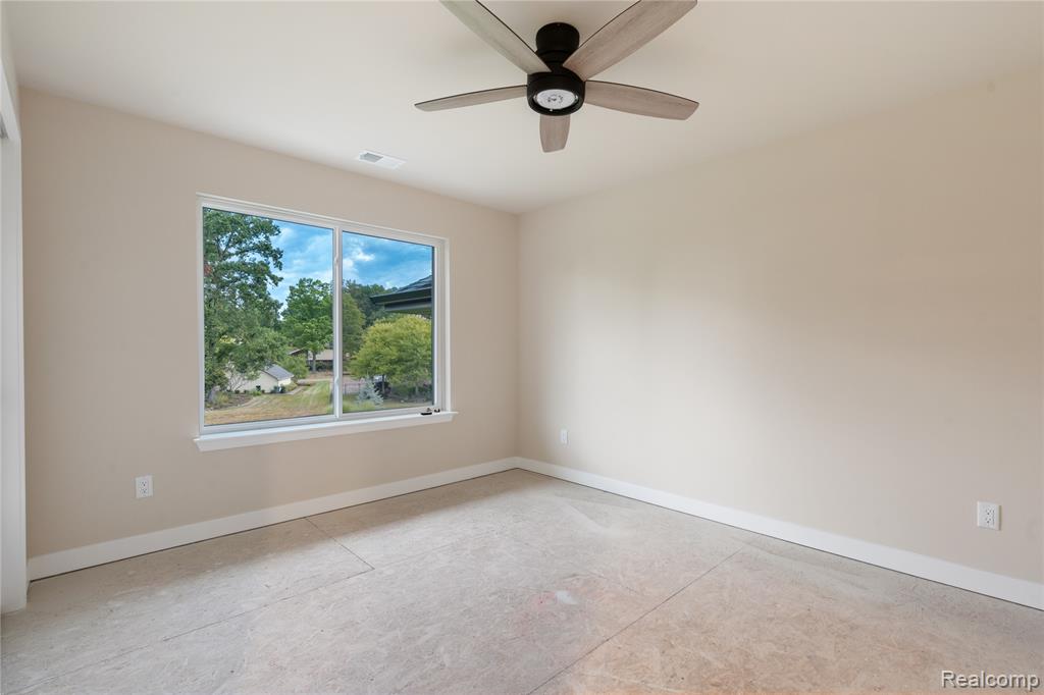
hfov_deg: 96.8
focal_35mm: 16
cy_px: 348
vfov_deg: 73.7
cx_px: 522
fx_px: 464
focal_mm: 16
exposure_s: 1/2.5
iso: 640
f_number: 8
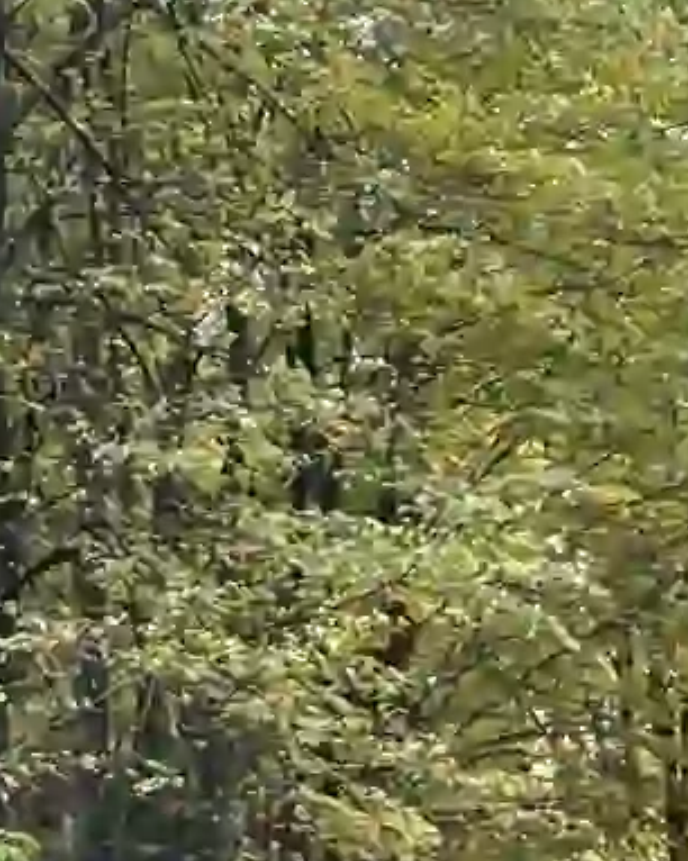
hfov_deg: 7.7
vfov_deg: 9.5
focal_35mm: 199
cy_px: 1187
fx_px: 5069
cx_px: 568
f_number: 1.6
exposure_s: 1/60
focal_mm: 5.96
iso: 125
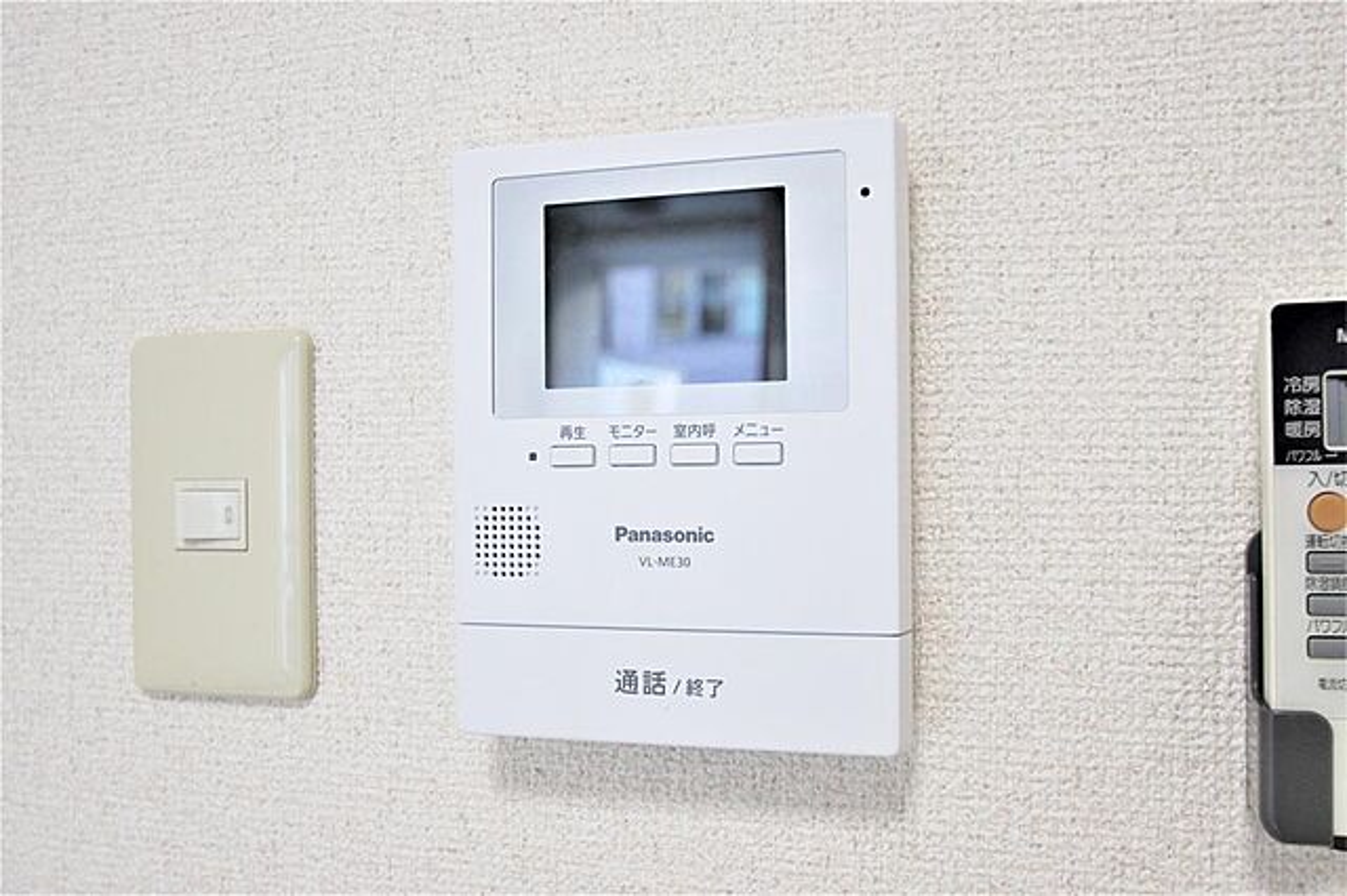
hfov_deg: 53.2
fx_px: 1346
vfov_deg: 36.8
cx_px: 674
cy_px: 448
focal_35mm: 36
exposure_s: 1/40
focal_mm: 24
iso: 200
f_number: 4.5
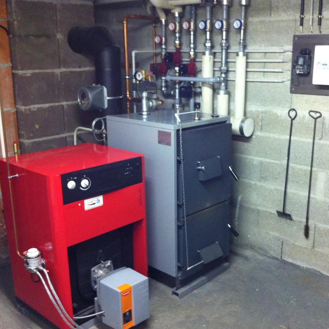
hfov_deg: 39.9
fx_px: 452
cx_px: 193
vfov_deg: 40.0
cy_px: 165
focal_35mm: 42
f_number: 2.8
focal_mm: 3.85
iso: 320
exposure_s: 1/17
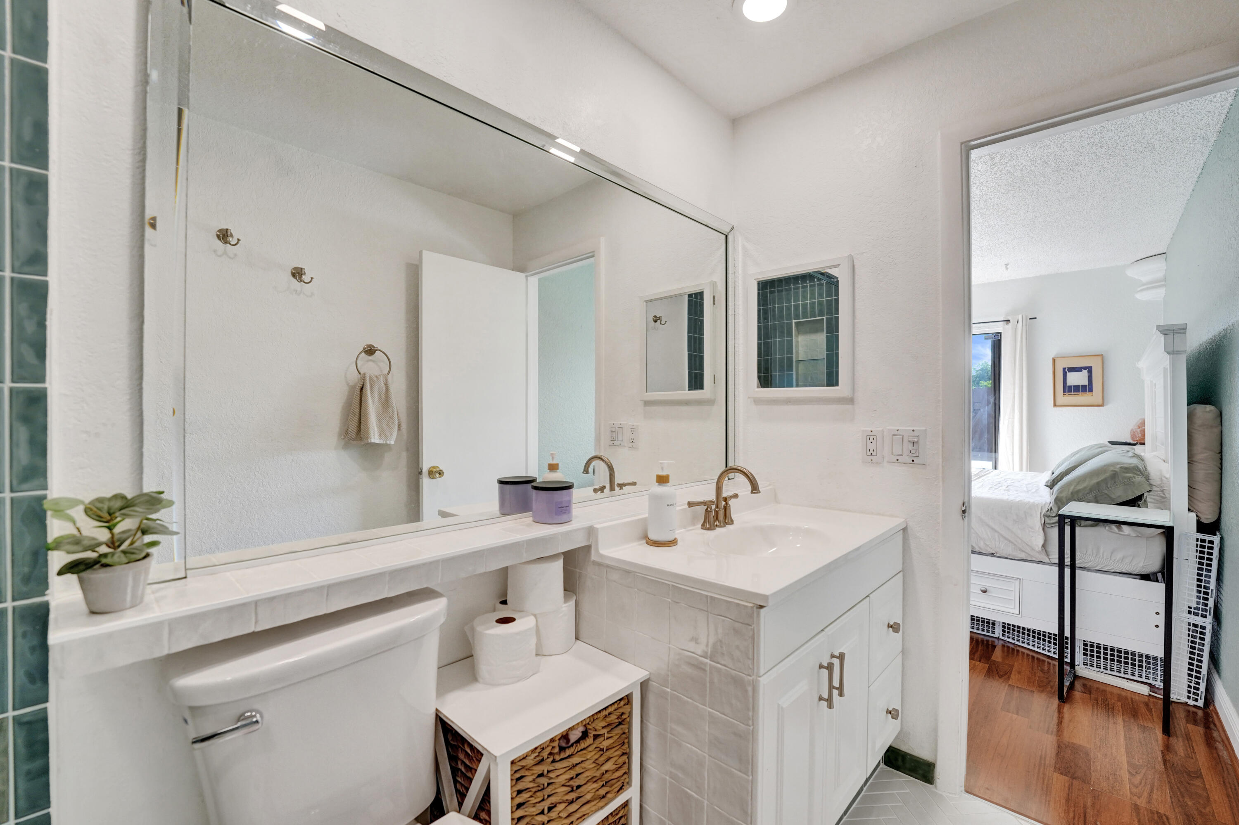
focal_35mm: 14
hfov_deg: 104.3
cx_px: 620
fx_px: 482
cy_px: 412
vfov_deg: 81.2
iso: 1250
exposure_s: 1/320
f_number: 4
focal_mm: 14
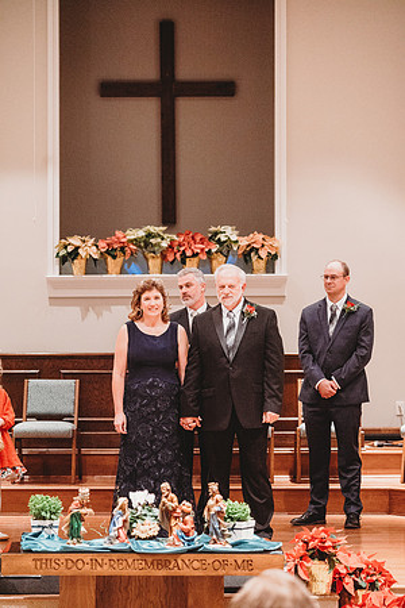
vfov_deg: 17.1
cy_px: 304
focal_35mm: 120
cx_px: 202
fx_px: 2025
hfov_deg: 11.4
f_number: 4
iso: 8000
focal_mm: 120
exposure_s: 1/200
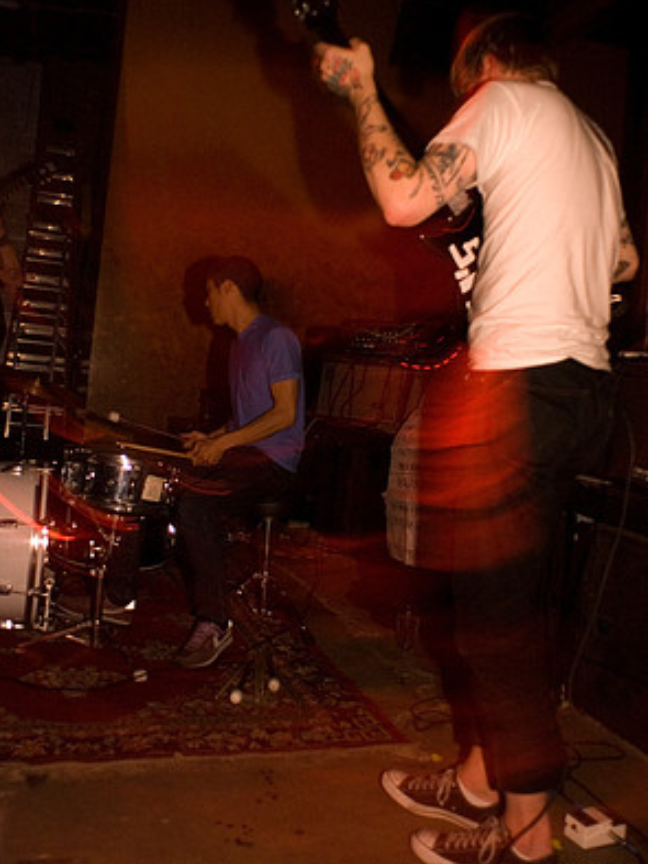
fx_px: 823
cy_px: 387
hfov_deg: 43.0
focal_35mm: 33
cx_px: 322
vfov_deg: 55.2
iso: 1600
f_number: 2.8
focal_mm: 20
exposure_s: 1/20
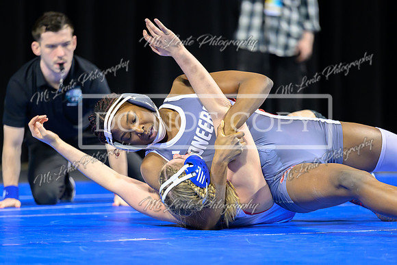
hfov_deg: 8.4
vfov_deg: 5.6
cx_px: 160
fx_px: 2701
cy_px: 171
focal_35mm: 245
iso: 4000
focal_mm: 190
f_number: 2.8
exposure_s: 1/800
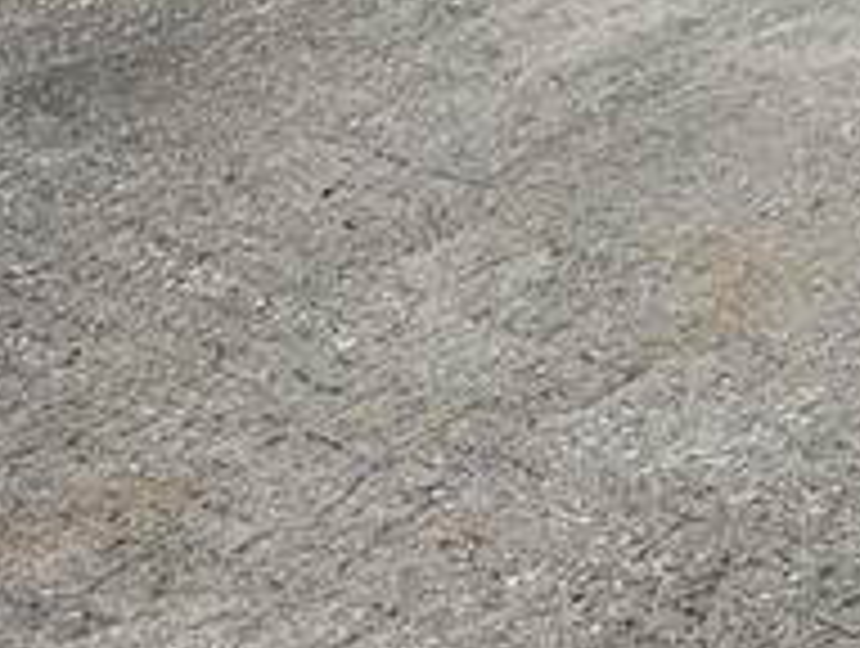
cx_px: 2296
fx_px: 3062
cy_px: -819
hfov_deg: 11.7
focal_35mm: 123
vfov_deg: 10.6
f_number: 1.8
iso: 25
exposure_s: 1/1641
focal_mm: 5.54
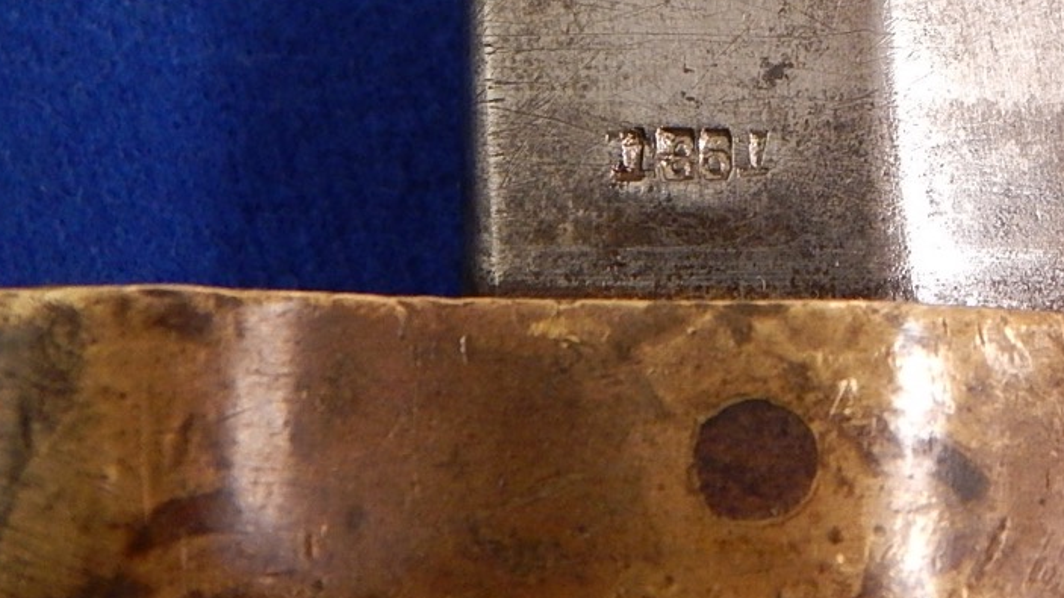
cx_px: 802
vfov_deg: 9.9
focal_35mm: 121
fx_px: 3413
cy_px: -70
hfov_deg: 17.6
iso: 400
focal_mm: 10.9
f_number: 4
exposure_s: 1/20
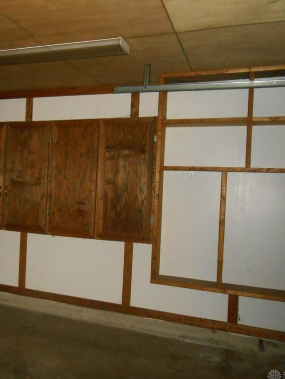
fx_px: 384
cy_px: 190
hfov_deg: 39.3
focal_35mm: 35
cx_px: 62
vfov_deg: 52.6
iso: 640
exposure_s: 1/25
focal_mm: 4.6
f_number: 3.5
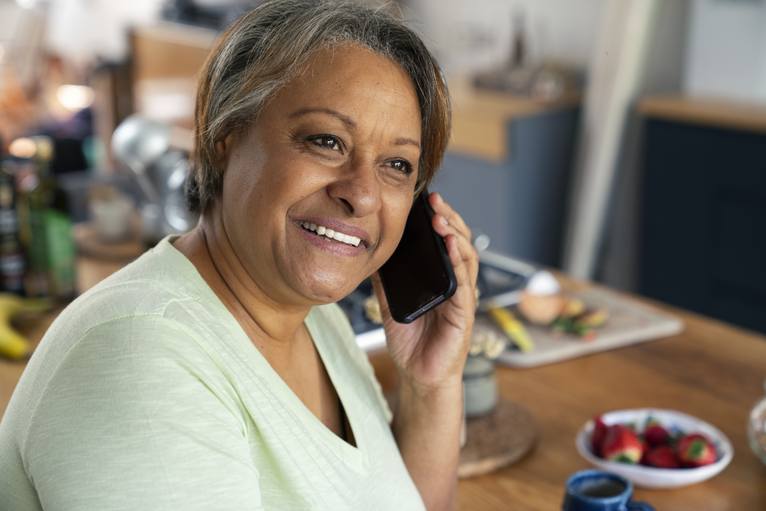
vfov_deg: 21.6
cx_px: 383
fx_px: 1341
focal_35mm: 63
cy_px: 256
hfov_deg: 31.9
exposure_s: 1/125
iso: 640
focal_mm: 63
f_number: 3.2
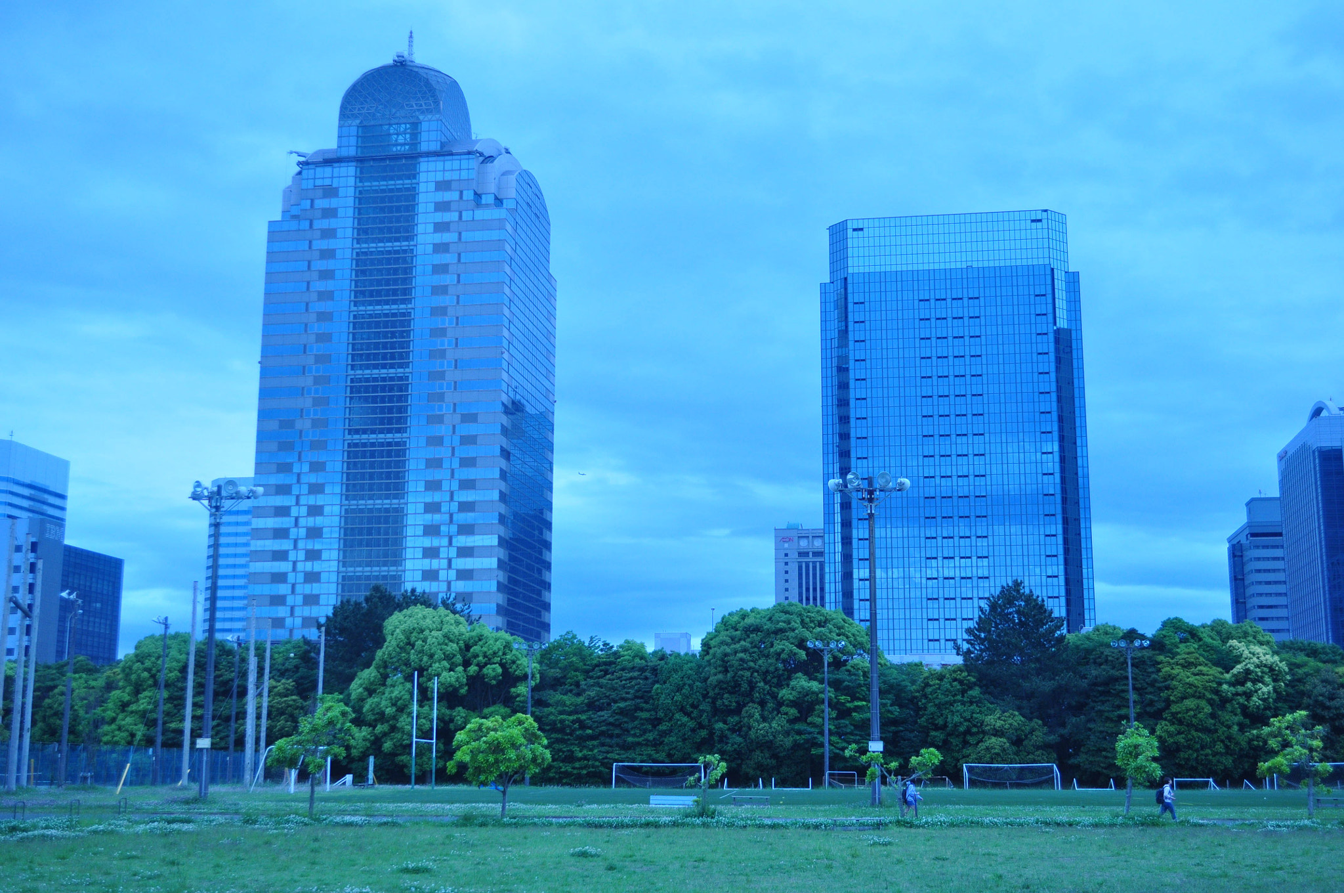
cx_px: 672
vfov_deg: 30.8
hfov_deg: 45.0
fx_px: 1622
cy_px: 446
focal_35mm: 44
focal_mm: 29
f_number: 4.5
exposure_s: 1/1600
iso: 400
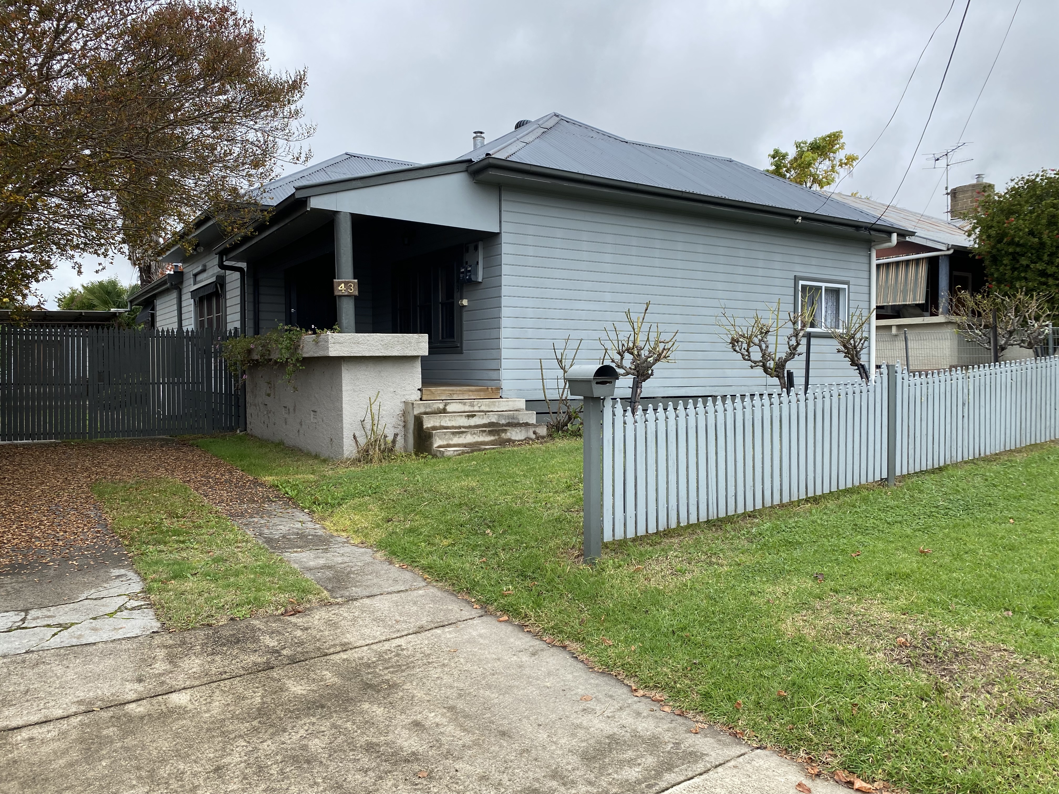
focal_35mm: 26
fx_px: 795
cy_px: 397
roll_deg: -0.6
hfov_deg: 67.3
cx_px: 530
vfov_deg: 53.1
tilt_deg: -1.4
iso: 32
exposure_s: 1/981
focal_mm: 4.25
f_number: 1.8
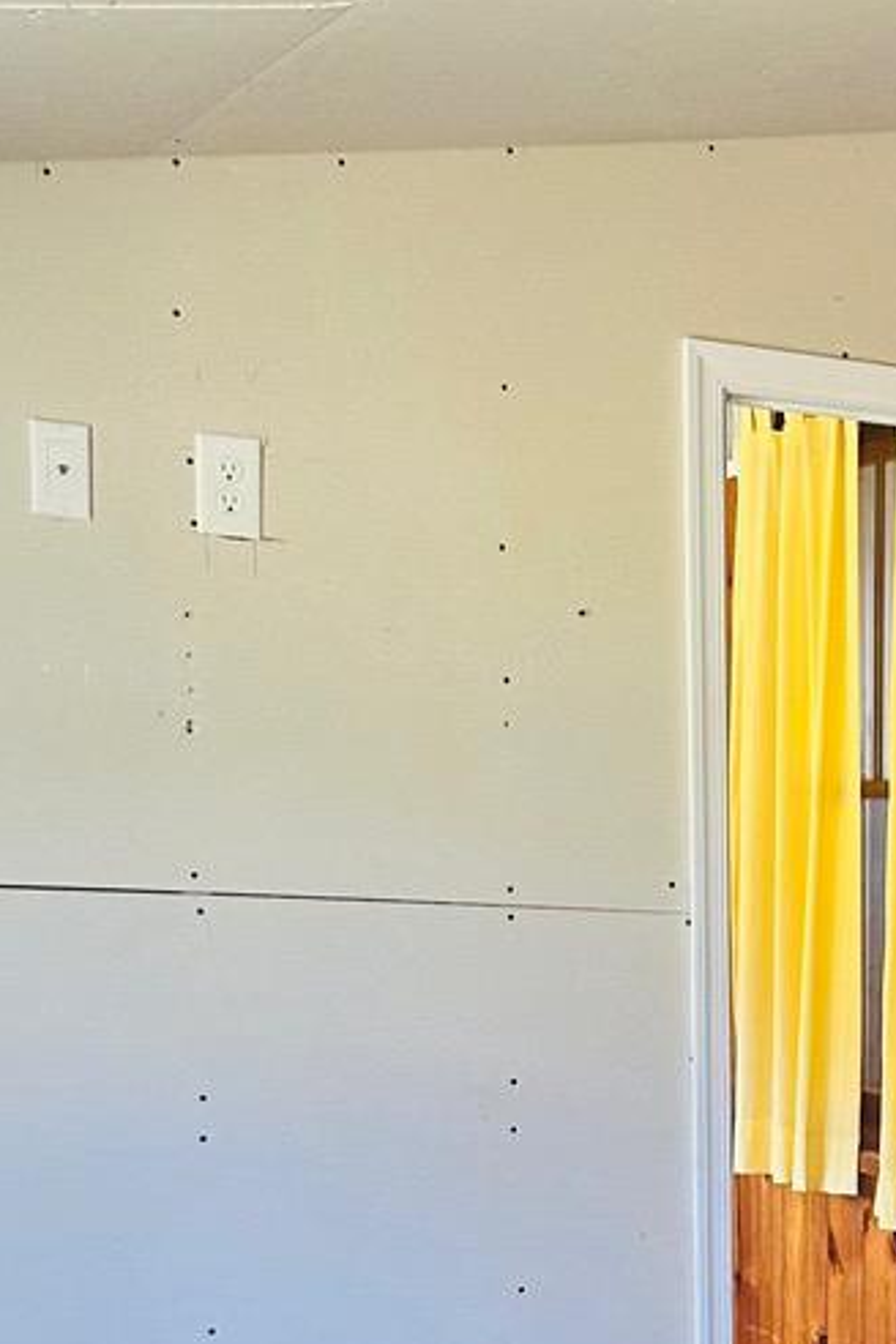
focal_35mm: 78
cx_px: 1265
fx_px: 2912
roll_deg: -2.2
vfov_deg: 24.5
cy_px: 1429
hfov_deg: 16.3
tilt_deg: -9.4
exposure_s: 1/67
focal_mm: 6.86
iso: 250
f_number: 1.78
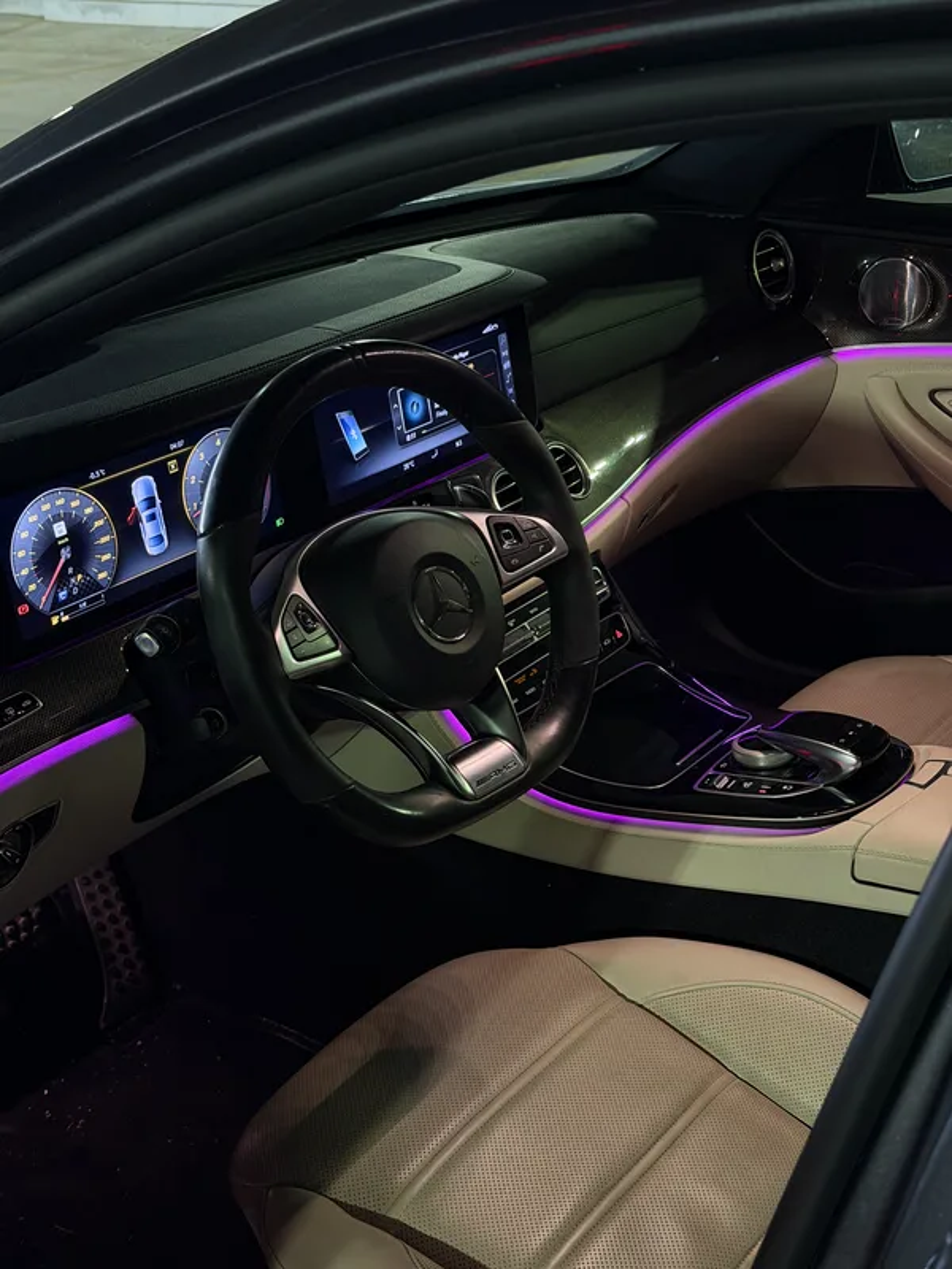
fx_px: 1760
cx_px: 476
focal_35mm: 48
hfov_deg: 30.3
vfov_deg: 39.7
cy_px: 634
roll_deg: +0.1
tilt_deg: -26.1
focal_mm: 6.76
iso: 320
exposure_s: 1/40
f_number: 1.78
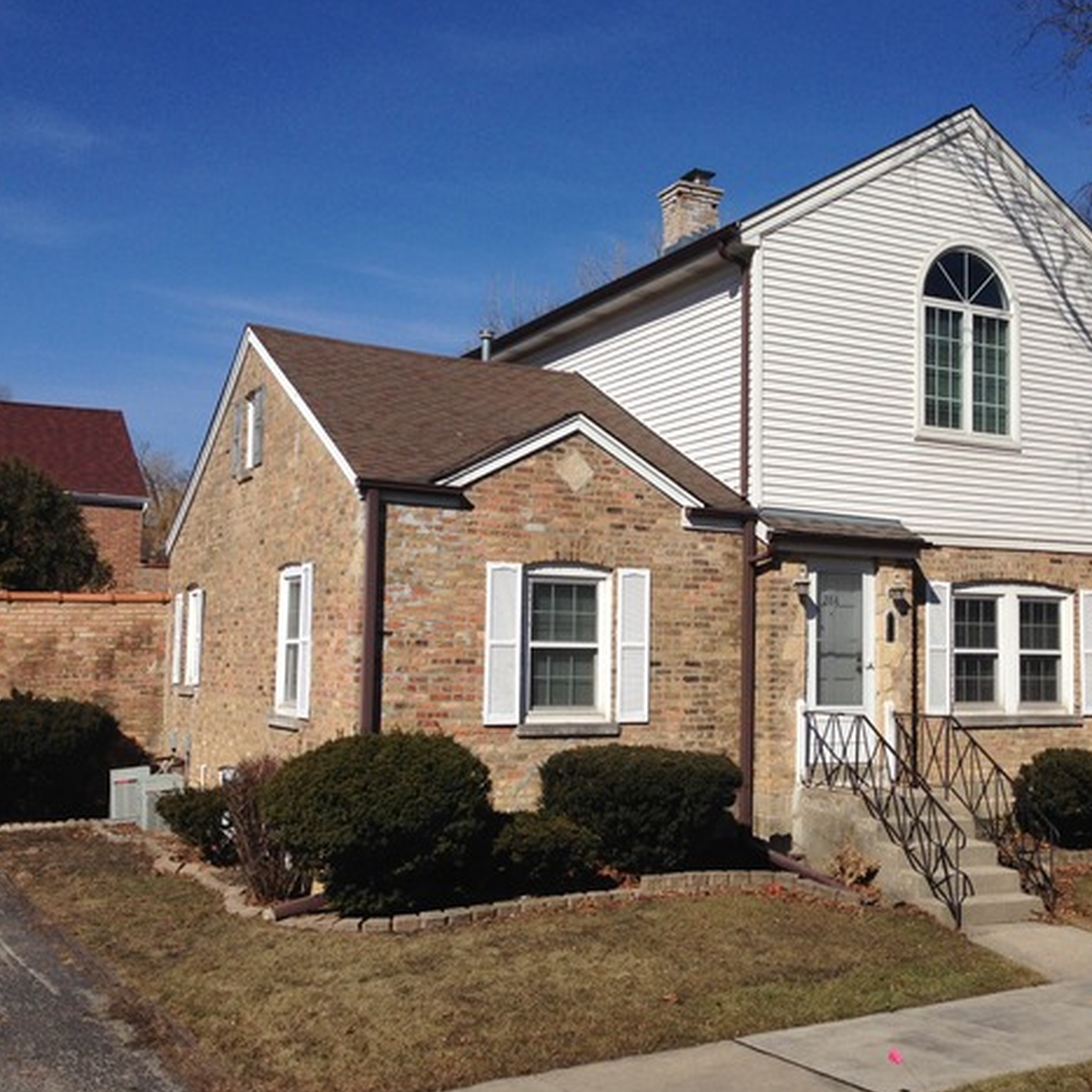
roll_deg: -1.1
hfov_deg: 41.6
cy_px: 540
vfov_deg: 41.9
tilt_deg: +4.2
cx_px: 678
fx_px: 1428
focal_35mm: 40
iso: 50
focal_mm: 4.12
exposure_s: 1/3390
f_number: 2.4
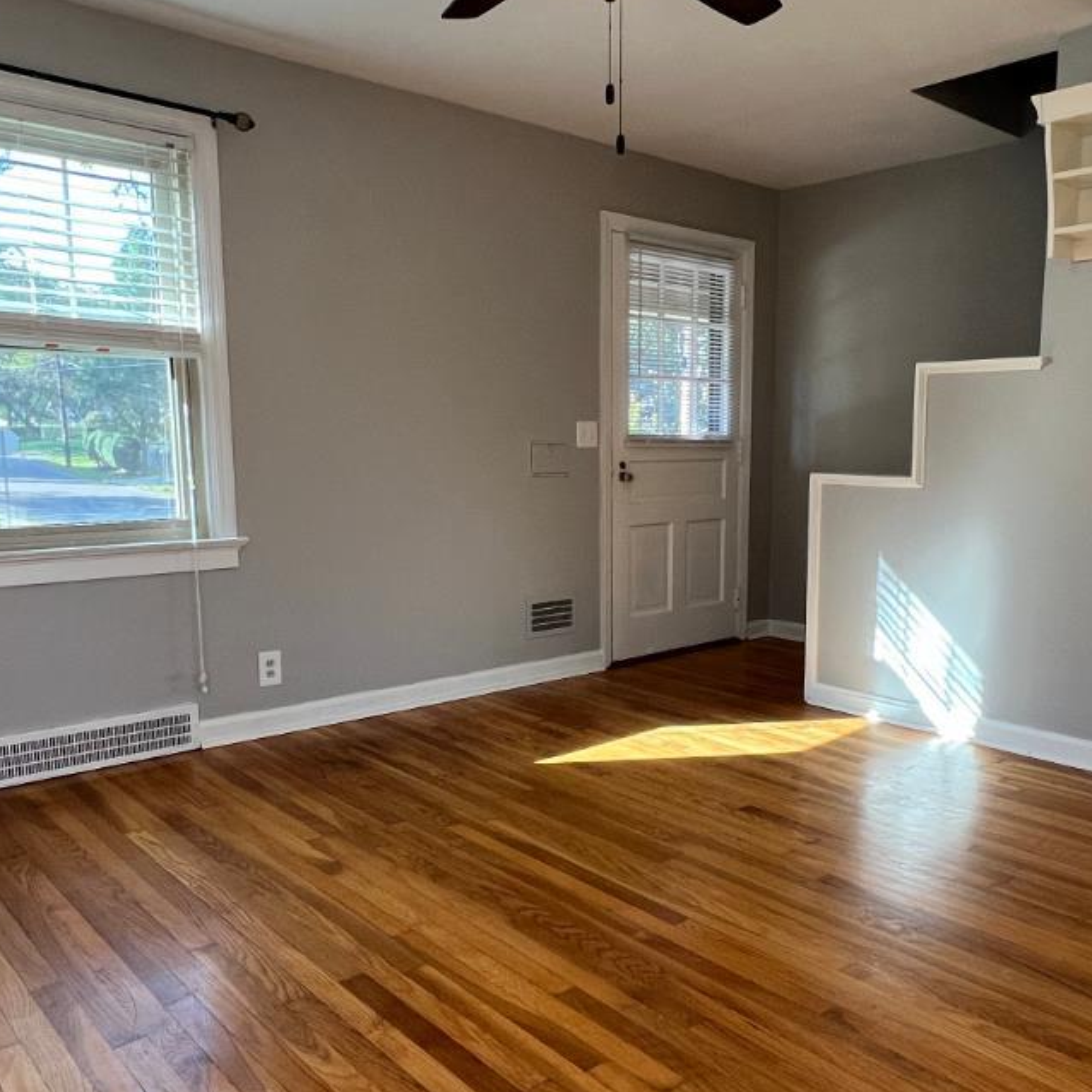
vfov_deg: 59.0
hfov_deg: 58.8
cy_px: 591
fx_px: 964
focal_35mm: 27
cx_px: 626
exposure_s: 1/120
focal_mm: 1.57
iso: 125
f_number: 1.8
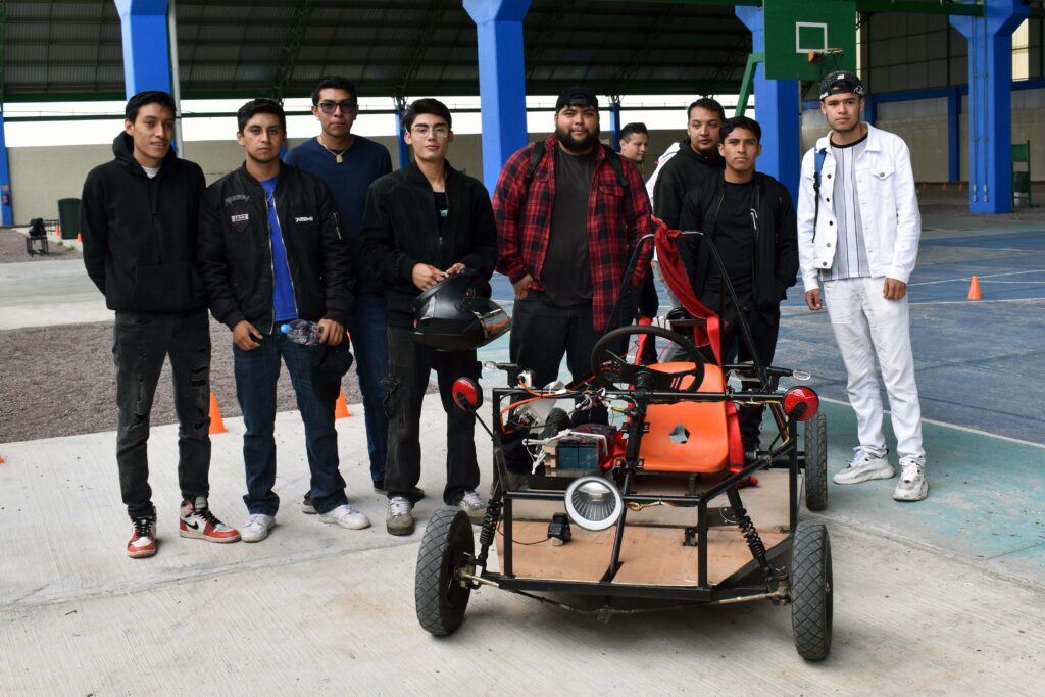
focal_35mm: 34
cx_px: 522
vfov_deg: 38.4
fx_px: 1002
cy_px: 348
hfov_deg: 55.1
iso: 400
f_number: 8
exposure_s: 1/250
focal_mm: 23
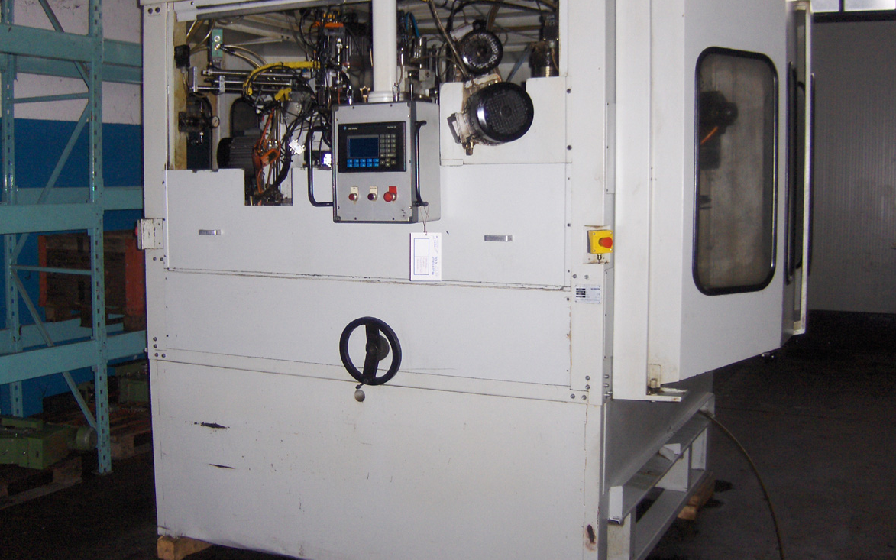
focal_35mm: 38
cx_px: 451
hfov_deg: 51.5
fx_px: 928
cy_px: 258
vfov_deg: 33.6
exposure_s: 1/60
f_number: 2.8
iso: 100
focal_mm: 7.5
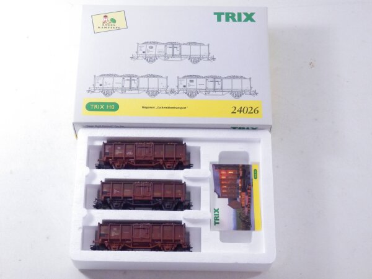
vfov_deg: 22.3
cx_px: 186
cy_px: 140
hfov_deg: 29.4
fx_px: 709
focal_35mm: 66
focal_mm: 11.9
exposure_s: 1/160
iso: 800
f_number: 4.4
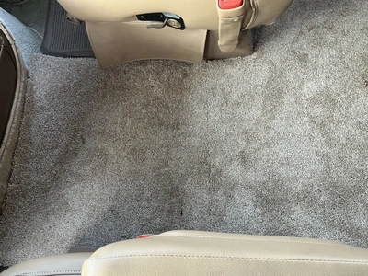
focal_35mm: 28
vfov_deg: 49.7
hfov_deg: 63.4
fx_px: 298
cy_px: 138
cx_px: 184
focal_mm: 3
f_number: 1.8
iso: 80
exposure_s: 1/60
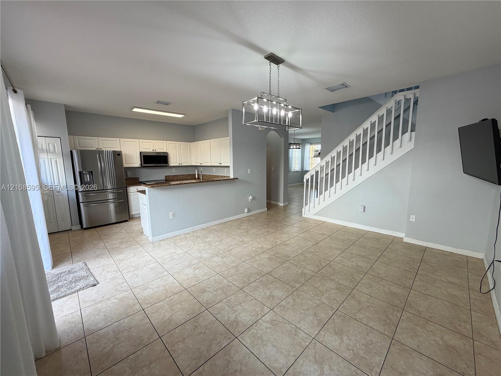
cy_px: 188
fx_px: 203
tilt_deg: -8.0
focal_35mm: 14
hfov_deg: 102.1
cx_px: 250
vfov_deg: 85.7
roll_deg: +0.6
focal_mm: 2.22
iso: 125
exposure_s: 1/120
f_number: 2.2
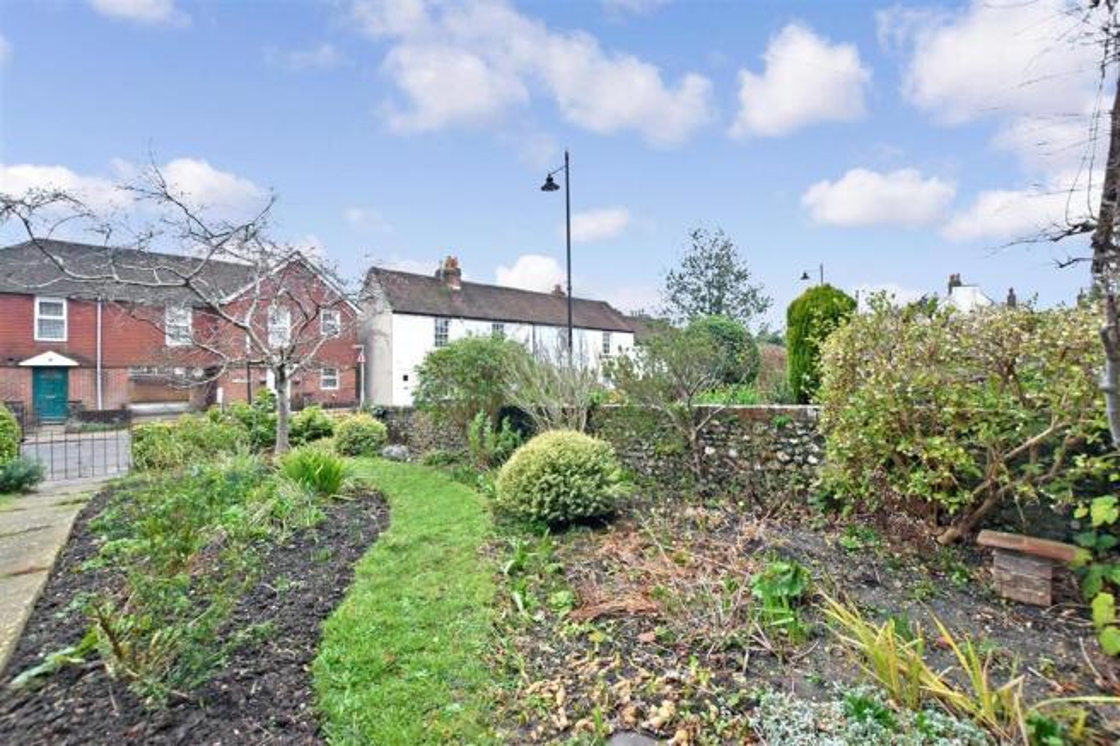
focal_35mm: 15
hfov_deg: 100.4
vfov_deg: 77.3
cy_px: 373
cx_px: 560
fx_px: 467
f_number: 8
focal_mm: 10
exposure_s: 1/250
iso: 500
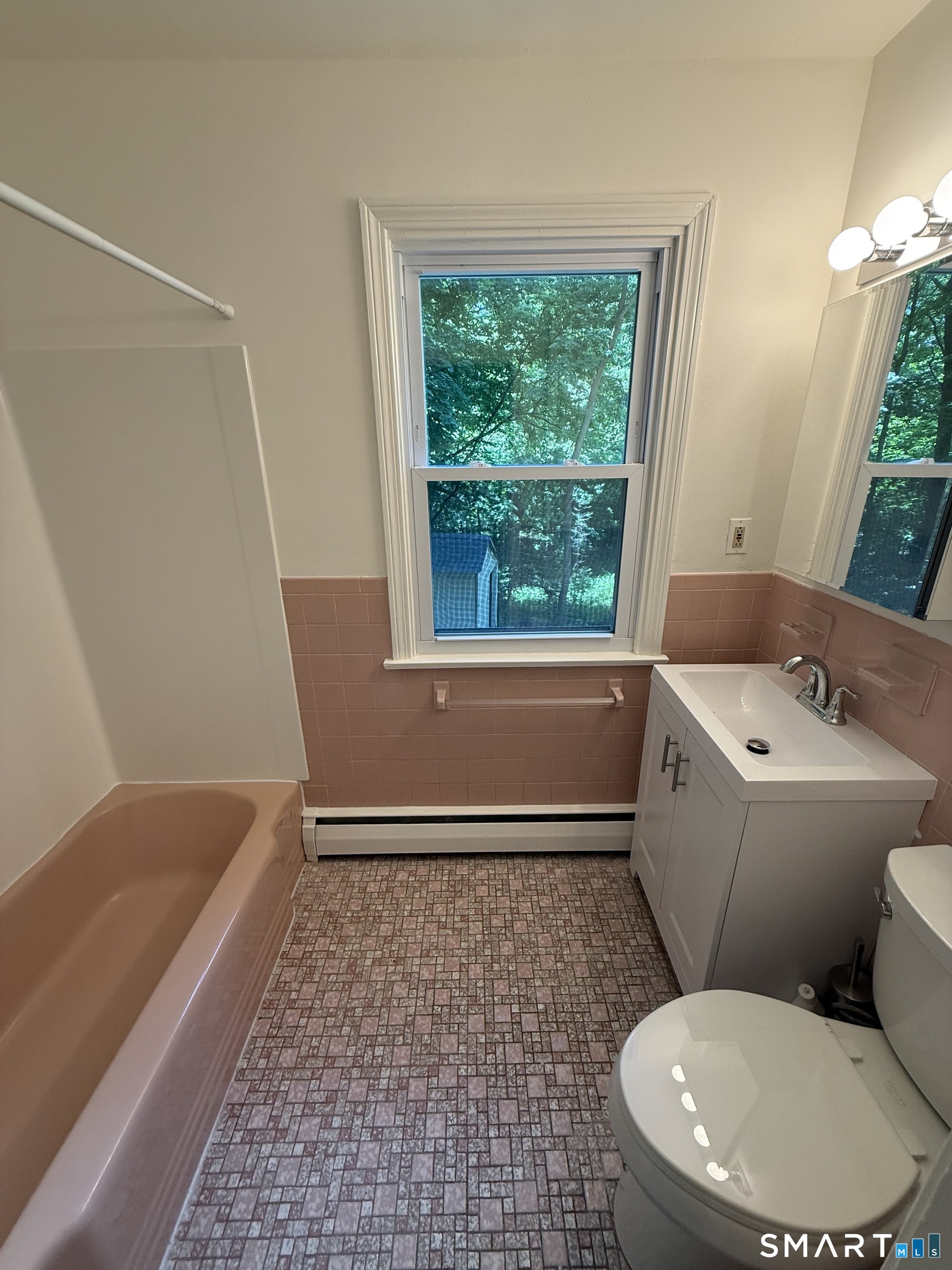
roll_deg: +0.2
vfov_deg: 102.1
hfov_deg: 85.7
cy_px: 635
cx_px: 476
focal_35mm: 14
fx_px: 513
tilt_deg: -19.6
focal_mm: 2.22
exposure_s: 1/120
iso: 160
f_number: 2.2
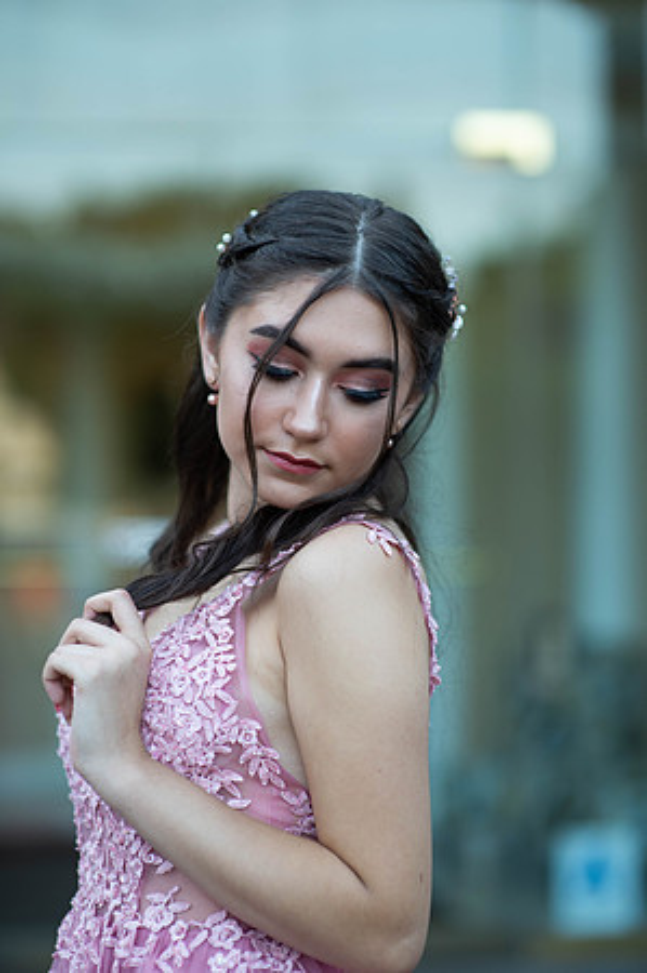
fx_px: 2297
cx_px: 324
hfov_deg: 16.0
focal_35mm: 85
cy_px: 486
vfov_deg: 23.9
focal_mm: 85
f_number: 2
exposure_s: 1/640
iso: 250
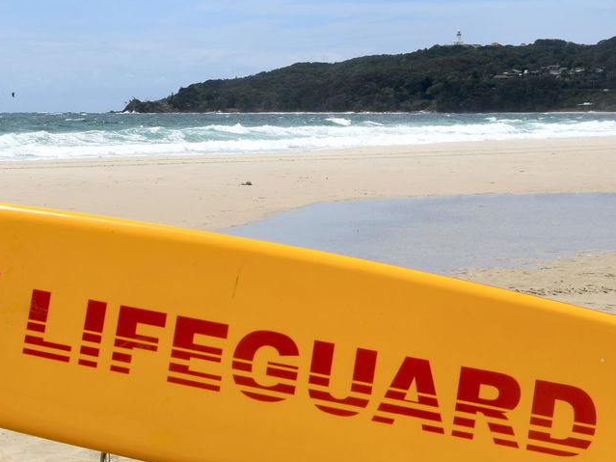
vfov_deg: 18.7
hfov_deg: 24.5
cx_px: 97
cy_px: 103
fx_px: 1388
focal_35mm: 78
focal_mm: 18
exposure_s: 1/500
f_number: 11
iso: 200
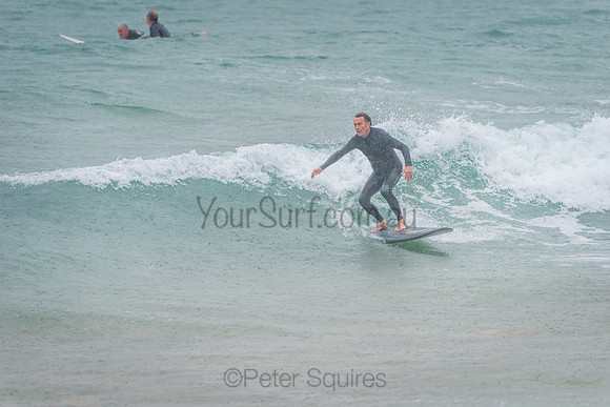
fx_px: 8474
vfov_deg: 2.8
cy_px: 204
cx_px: 305
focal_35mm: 500
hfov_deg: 4.1
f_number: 5.6
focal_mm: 500
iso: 720
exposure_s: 1/320
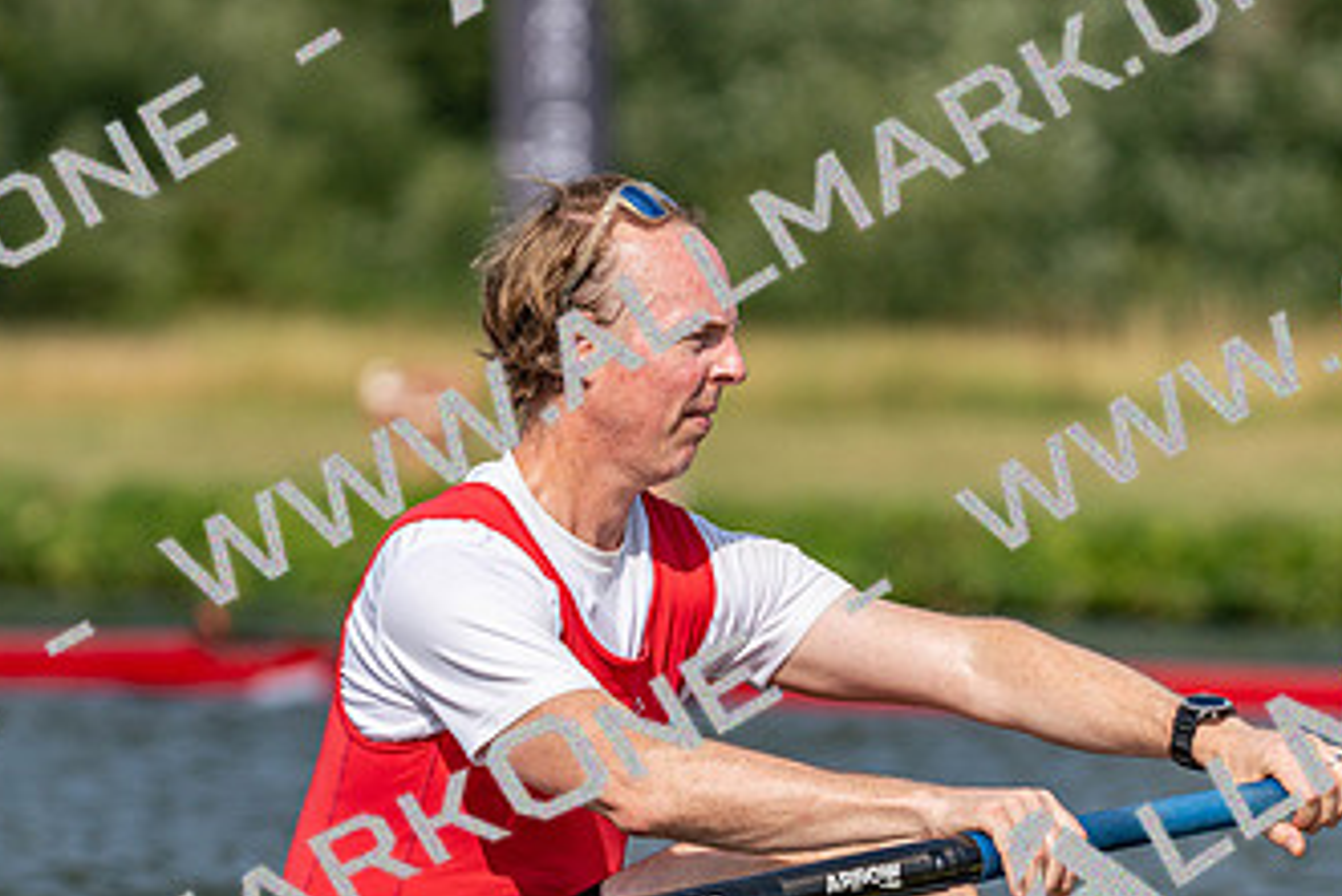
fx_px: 20958
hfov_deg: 3.7
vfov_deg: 2.4
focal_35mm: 562
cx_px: 661
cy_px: 618
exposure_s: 1/1600
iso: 160
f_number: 6.3
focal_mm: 321
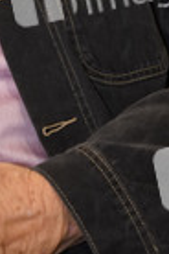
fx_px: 915
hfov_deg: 10.3
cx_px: -66
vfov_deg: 14.8
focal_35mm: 130
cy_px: -109
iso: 1600
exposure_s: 1/125
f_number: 4.5
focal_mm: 45
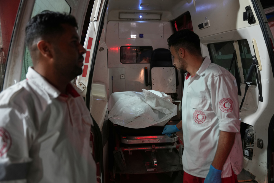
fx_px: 257
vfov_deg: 39.1
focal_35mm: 34
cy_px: 93
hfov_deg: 56.0
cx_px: 136
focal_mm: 32.8
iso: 640
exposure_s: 1/100
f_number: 2.8
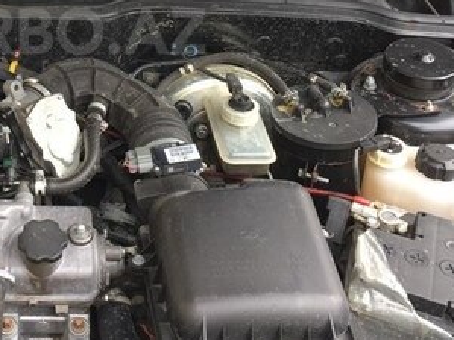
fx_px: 839
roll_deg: -0.6
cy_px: 31
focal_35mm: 64
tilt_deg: -30.3
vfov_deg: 22.3
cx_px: 50
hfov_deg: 29.1
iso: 32
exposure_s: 1/138
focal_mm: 4.15
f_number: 2.2
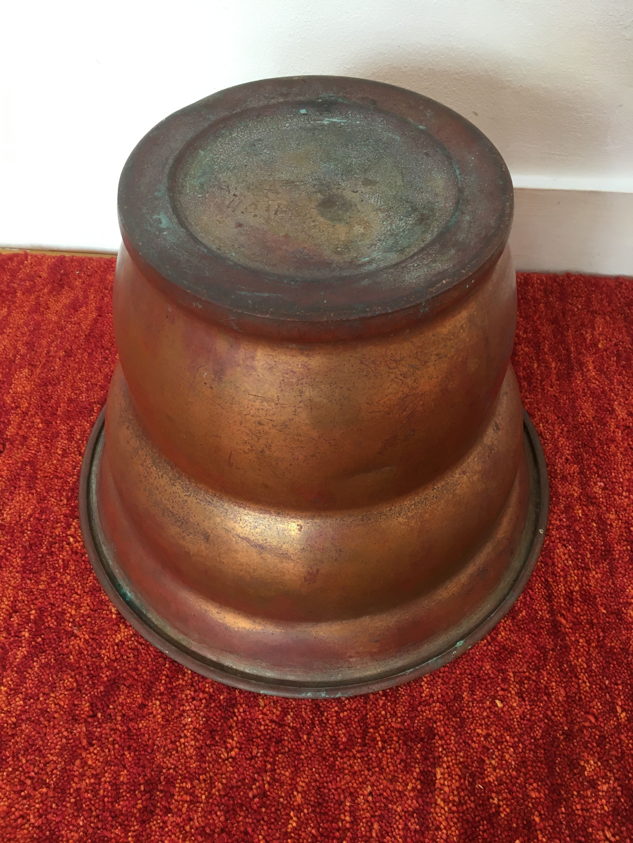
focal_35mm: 29
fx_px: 707
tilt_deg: -53.1
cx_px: 316
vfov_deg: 61.7
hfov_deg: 48.2
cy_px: 422
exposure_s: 1/33
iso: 100
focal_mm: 4.15
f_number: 2.2
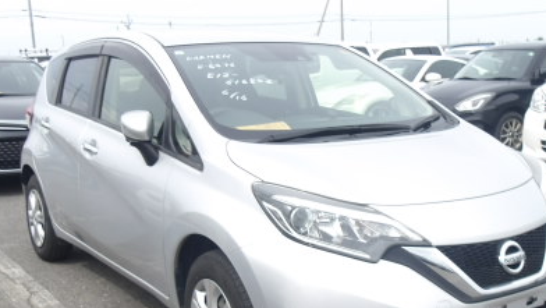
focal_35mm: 48
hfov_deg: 42.7
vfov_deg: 24.8
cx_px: 320
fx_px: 695
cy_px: 212
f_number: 10.4
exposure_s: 1/60
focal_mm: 4.9
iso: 100
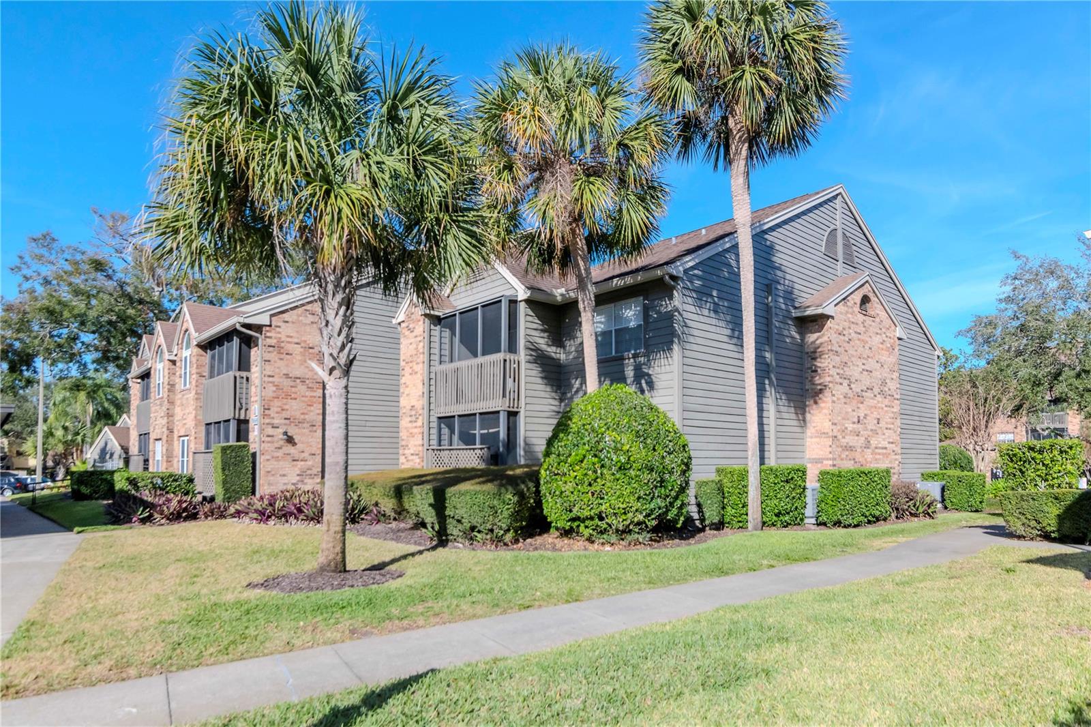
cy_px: 364
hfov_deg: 81.2
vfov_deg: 59.5
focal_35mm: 21
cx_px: 546
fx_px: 636
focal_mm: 14
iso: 640
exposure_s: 1/3200
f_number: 7.1
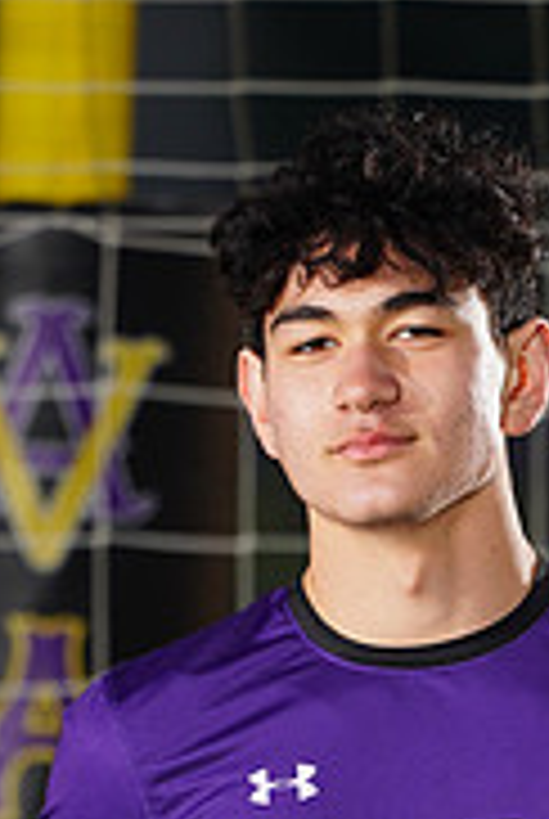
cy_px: 1116
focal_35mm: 1130
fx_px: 25749
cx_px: 277
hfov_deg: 1.2
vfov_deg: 1.8
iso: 200
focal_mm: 355
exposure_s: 1/200
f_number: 7.1
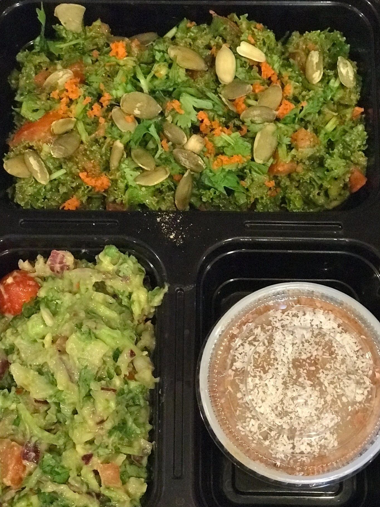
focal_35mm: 64
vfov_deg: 30.2
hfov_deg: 22.9
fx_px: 937
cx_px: 187
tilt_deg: -74.6
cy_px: 277
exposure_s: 1/60
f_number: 2.8
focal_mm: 6.6
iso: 1250
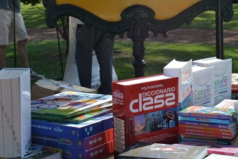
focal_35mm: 83
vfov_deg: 16.5
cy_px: 99
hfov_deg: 24.5
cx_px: 132
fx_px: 549
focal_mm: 26
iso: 100
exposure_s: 1/250
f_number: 8
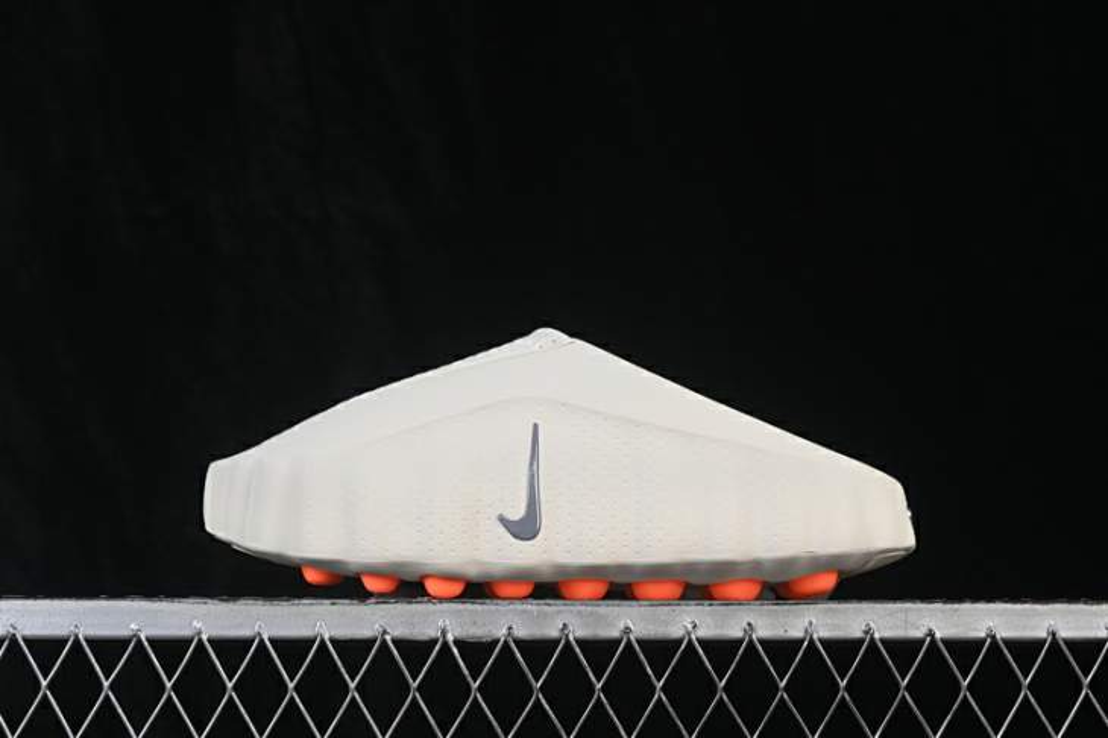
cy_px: 369
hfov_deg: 27.0
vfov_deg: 18.2
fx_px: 2307
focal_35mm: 75
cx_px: 554
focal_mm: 50
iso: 160
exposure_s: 1/80
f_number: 8
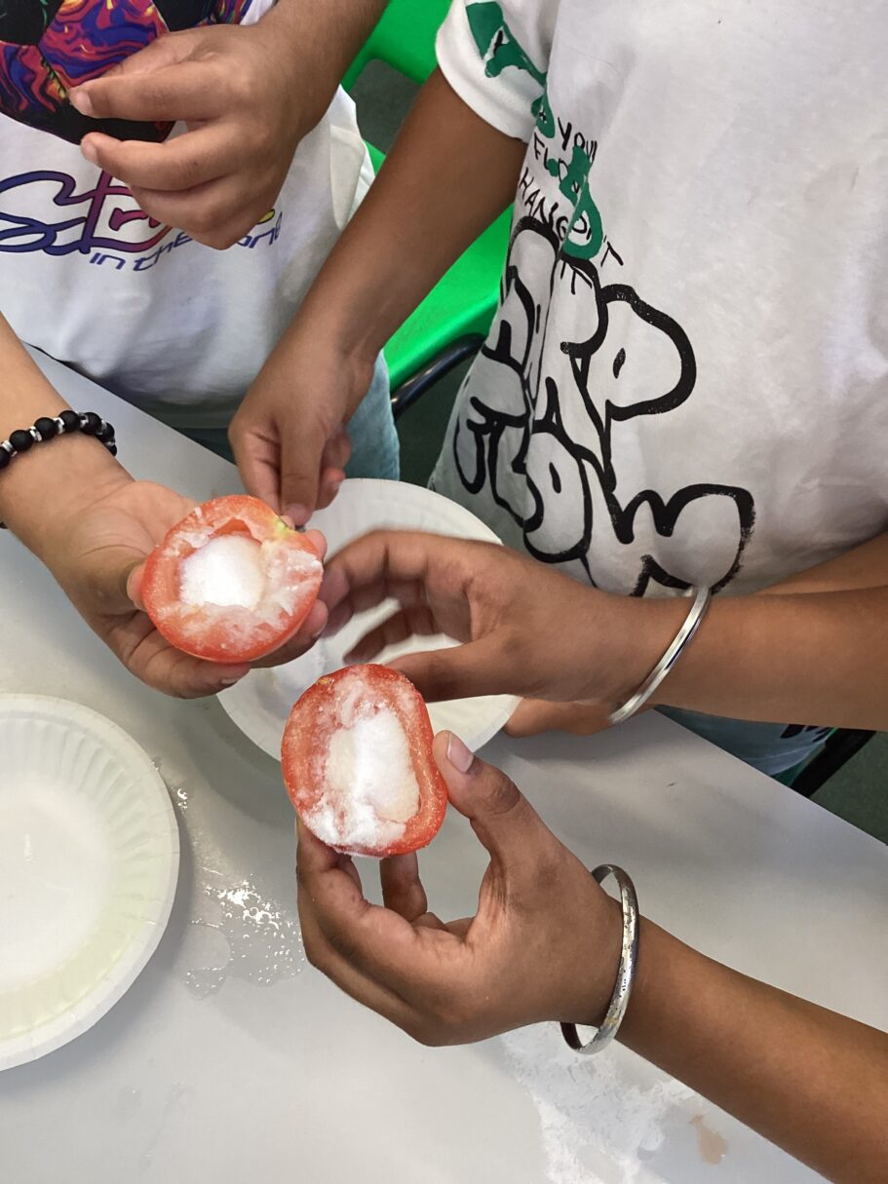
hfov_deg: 45.4
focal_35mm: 31
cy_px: 592
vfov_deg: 58.4
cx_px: 444
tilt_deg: -63.3
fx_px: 1061
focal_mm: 3.3
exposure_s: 1/50
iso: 80
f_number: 2.4
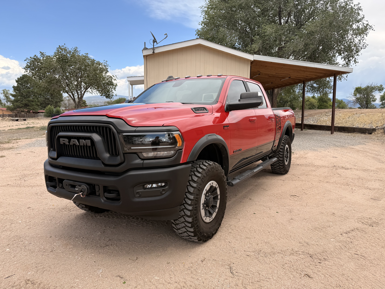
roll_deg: -0.7
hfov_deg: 71.6
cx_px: 192
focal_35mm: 24
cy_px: 144
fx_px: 267
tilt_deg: -5.7
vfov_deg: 56.8
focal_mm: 6.76
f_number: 1.78
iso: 80
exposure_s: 1/2445
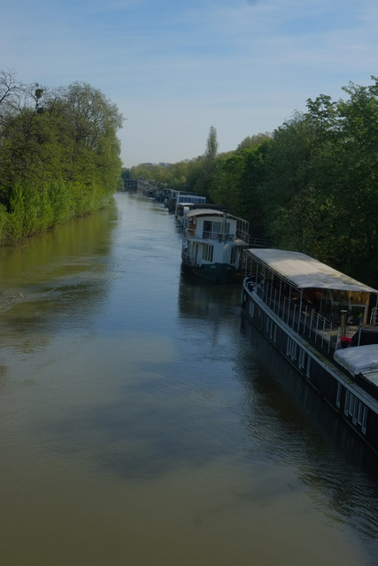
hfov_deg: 32.6
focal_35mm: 41
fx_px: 645
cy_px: 283
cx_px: 189
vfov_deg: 47.4
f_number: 10
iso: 200
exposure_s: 1/400
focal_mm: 27
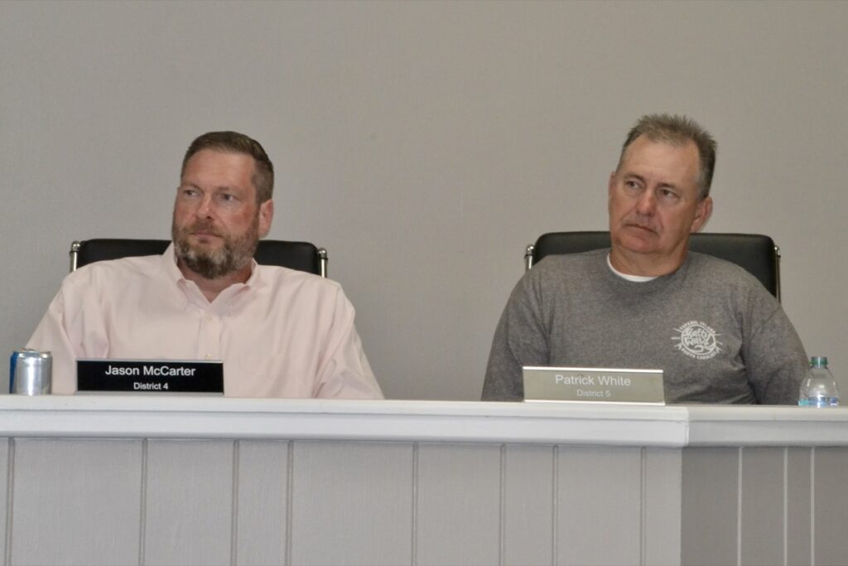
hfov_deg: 13.4
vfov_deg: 9.0
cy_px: 283
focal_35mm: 153
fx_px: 3604
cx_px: 424
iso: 3200
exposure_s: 1/60
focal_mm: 102
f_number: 20
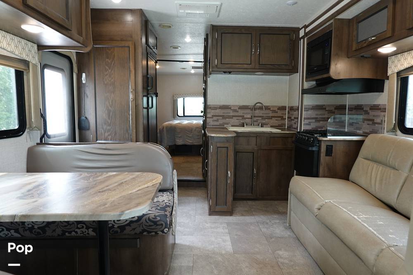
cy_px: 138
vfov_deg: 53.1
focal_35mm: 24
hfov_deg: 73.7
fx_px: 275
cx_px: 206
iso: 200
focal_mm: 9
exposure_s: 1/30
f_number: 2.8
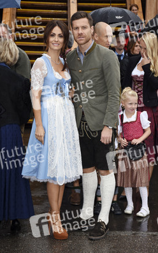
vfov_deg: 25.8
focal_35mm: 80
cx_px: 81
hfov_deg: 16.3
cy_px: 127
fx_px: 551
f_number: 5.6
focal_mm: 52
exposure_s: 1/250
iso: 320
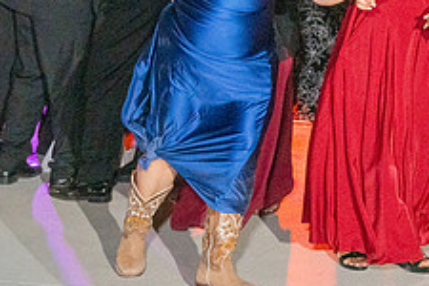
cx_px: 427
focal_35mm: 116
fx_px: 1382
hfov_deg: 17.2
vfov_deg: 11.6
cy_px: -66
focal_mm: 45
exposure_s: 1/320
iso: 4000
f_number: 4
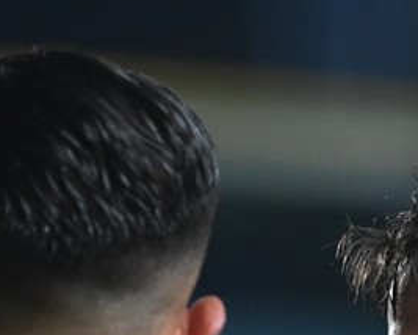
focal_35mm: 758
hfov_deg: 2.6
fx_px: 9384
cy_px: 614
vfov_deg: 2.0
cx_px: 308
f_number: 2.8
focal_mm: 180
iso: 3200
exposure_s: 1/1000
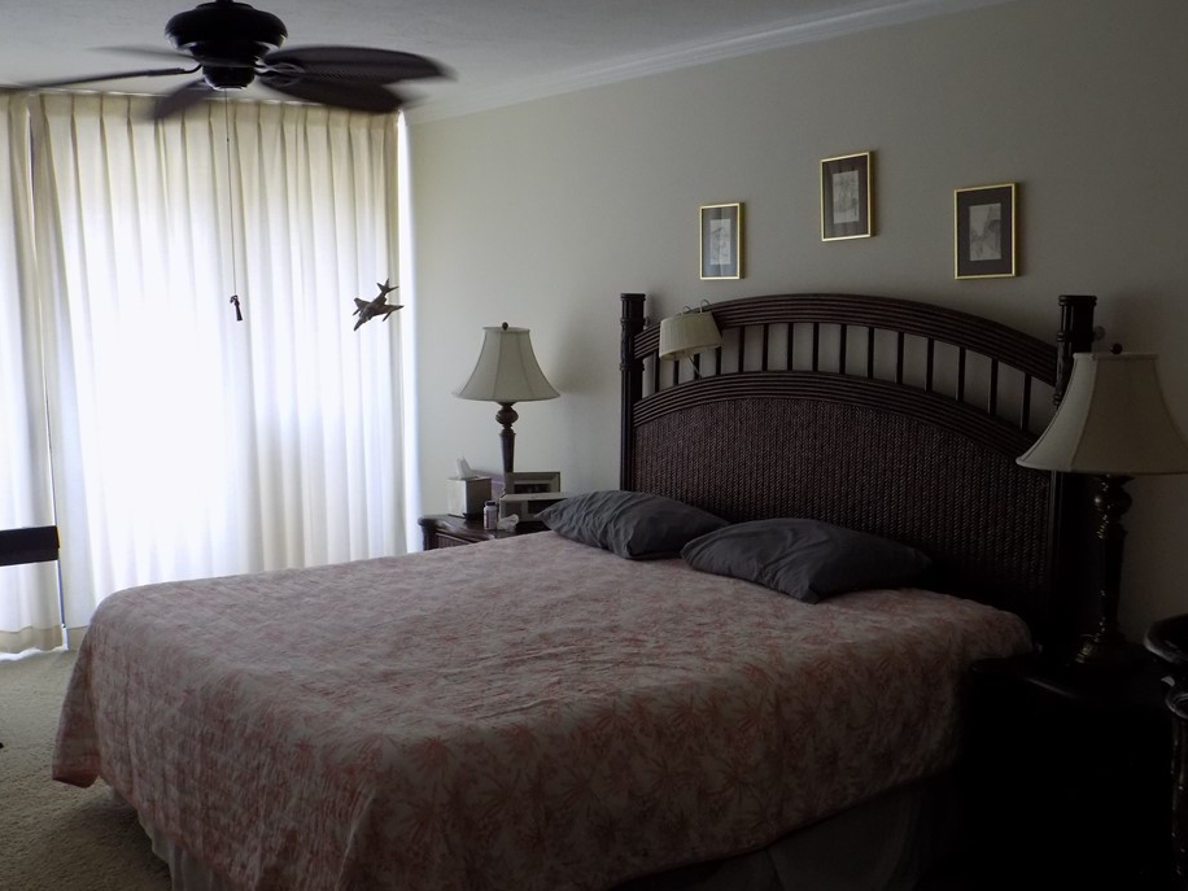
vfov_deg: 37.7
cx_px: 611
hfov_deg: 49.0
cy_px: 477
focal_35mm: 38
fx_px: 1304
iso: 200
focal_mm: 6.1
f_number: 3.4
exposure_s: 1/30
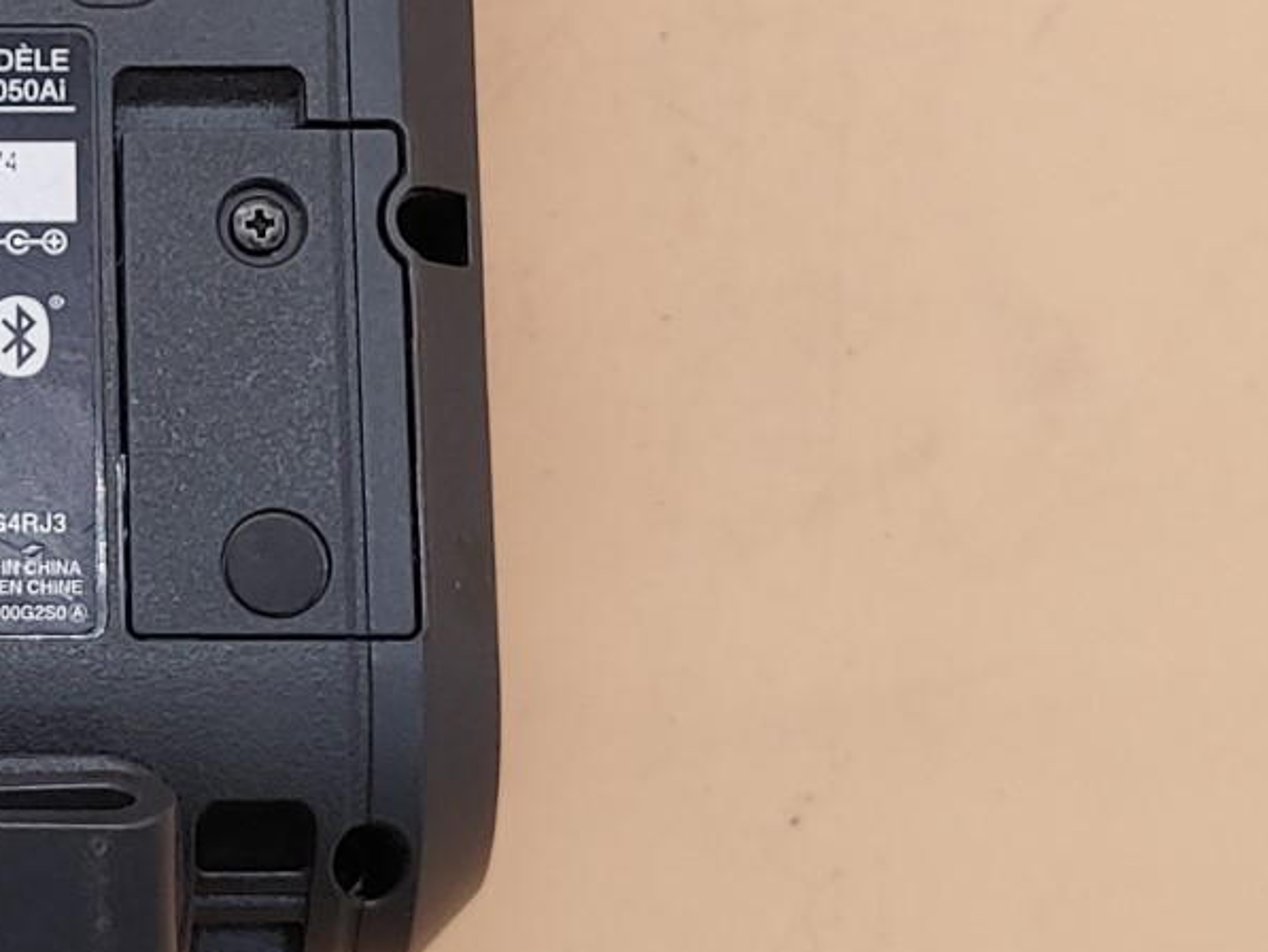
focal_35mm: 94
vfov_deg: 15.6
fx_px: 3444
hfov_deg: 20.0
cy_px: 159
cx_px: -117
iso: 50
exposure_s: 1/63
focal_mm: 4.36
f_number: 1.8
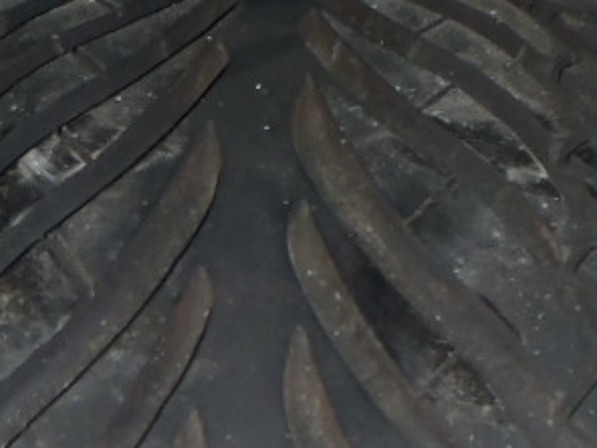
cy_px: 910
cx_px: 345
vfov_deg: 11.1
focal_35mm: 121
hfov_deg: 16.3
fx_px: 2087
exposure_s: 1/30
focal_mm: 5
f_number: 3.9
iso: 100
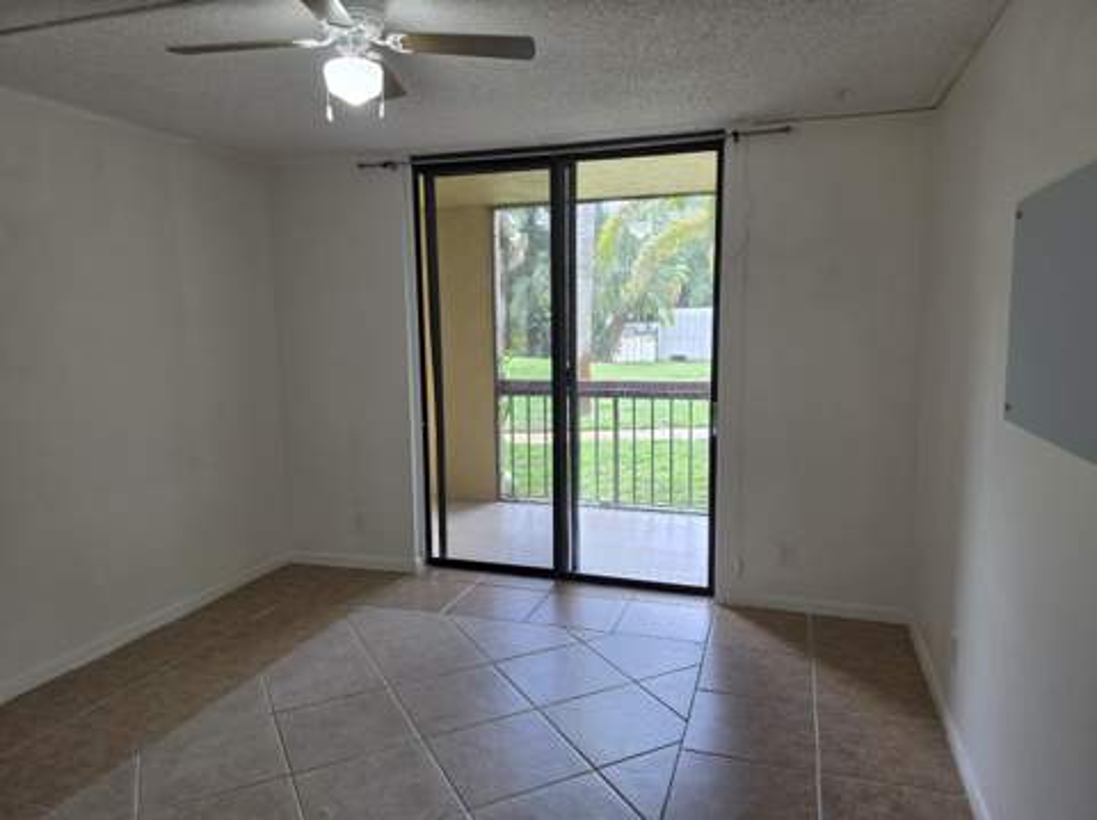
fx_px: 728
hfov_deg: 74.0
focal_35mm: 23
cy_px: 410
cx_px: 548
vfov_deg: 58.8
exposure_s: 1/120
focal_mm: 6.5
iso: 50
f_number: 1.4
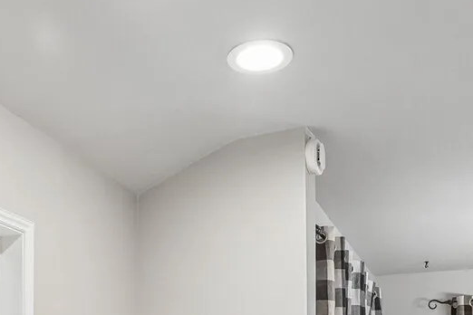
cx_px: 169
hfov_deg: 37.9
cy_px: 449
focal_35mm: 52
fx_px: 683
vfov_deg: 22.2
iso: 1600
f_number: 8
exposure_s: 1/40
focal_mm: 16
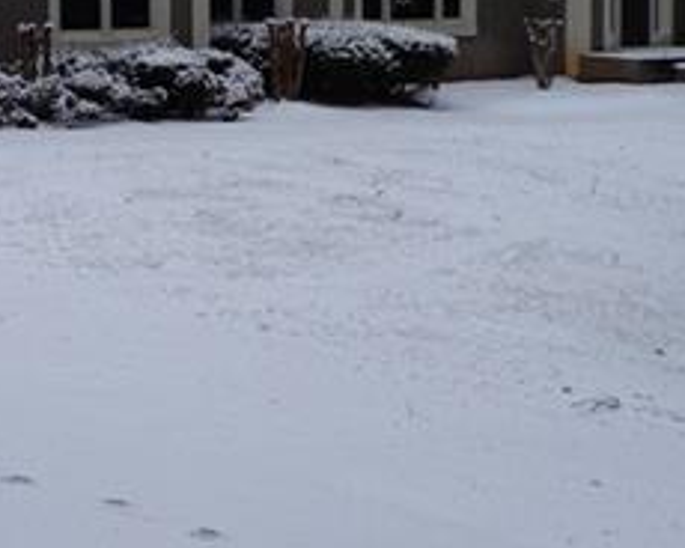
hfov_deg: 17.1
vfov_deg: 13.7
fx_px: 2271
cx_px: 262
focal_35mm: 112
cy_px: 110
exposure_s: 1/503
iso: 50
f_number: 2.4
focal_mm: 4.13
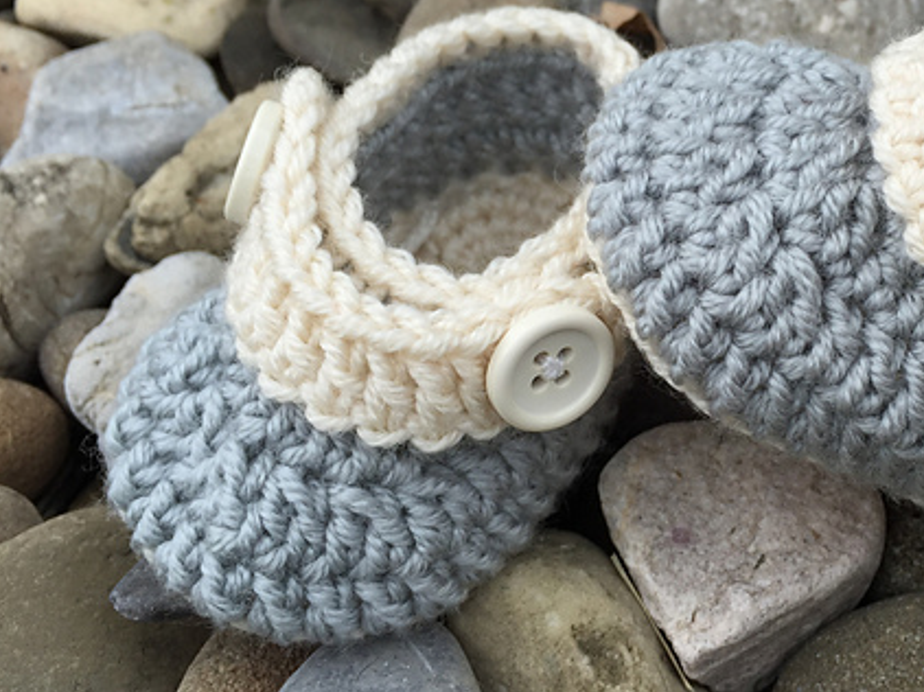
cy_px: 311
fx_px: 1174
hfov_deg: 41.7
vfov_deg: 32.8
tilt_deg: -47.5
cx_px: 692
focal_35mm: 44
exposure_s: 1/791
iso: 32
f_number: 2.2
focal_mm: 4.15
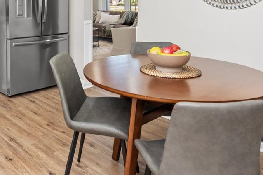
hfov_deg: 47.2
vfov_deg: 30.6
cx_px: 77
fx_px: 292
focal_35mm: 40
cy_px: -6
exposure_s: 1/40
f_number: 5.6
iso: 640
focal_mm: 17
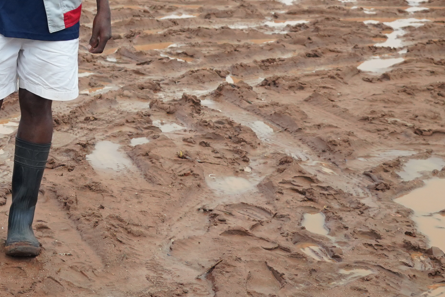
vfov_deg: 13.5
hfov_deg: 19.7
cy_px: -103
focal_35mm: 97
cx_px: -103
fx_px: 1199
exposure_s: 1/100
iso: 1600
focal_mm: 30
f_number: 4
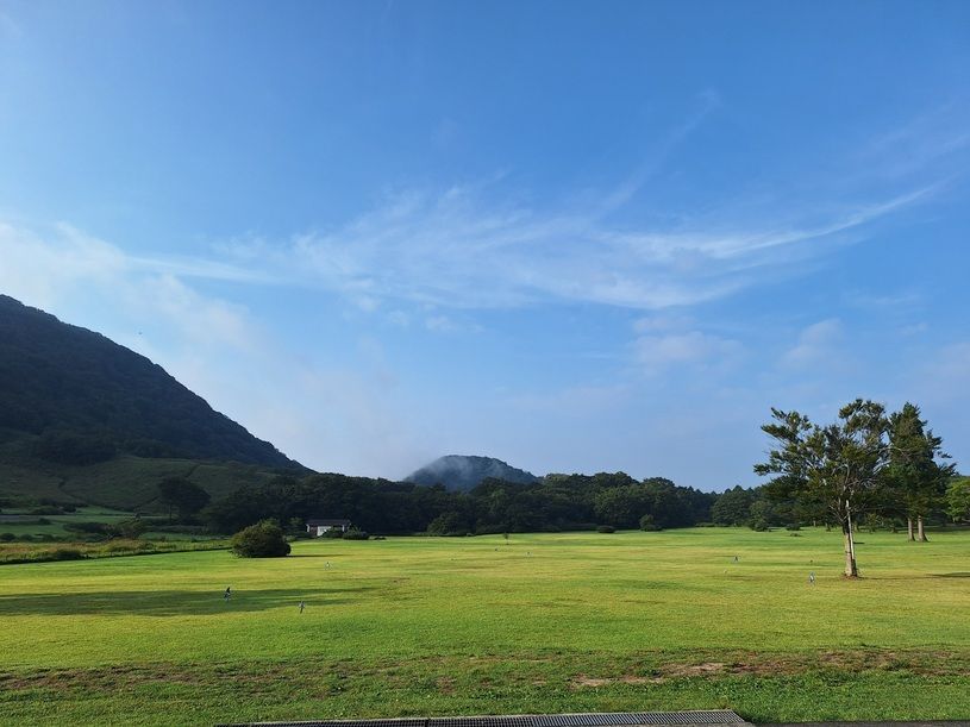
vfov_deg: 58.9
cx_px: 485
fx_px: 644
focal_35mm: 23
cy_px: 364
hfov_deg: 73.9
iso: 40
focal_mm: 5.54
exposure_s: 1/2500
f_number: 1.8
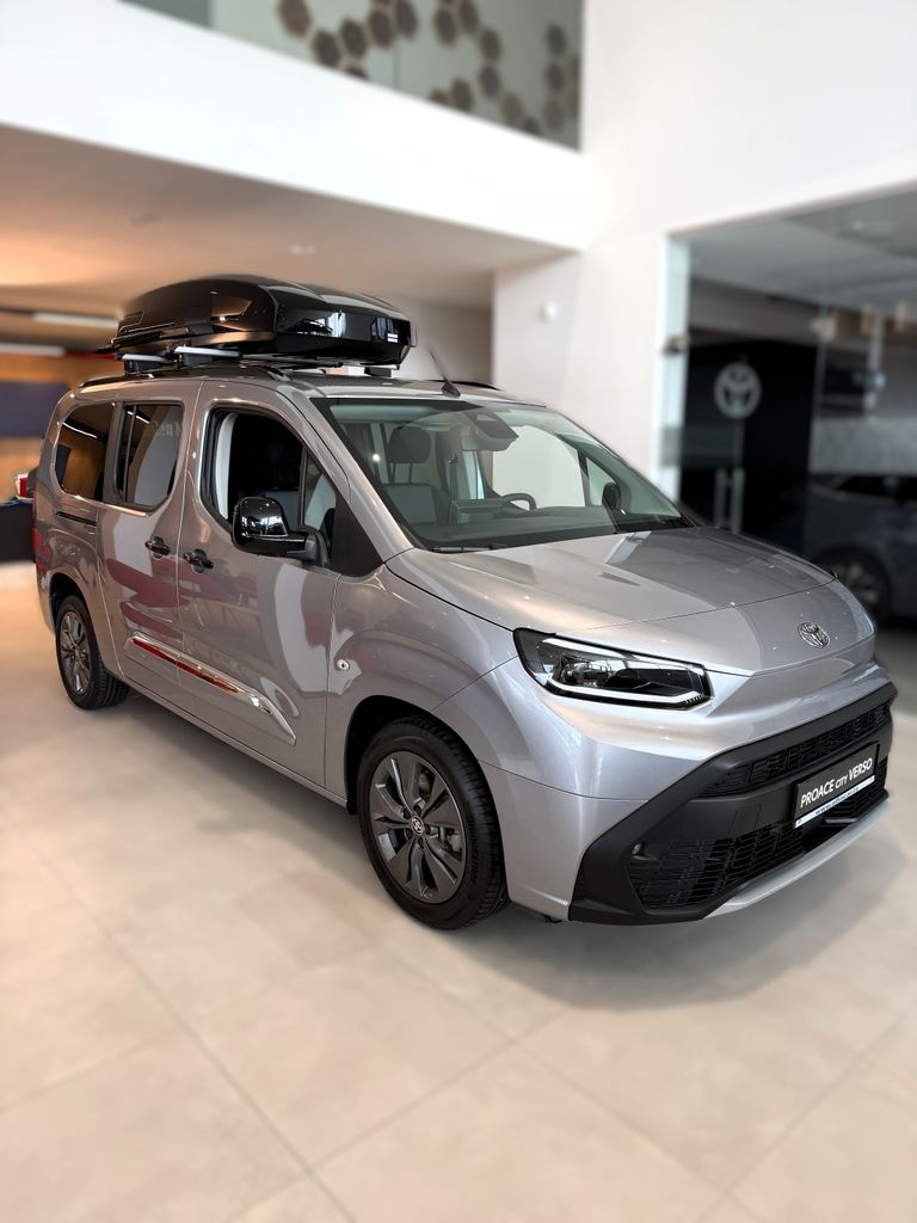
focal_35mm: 24
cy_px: 612
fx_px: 848
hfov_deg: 56.8
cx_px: 458
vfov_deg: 71.6
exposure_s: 1/121
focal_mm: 6.76
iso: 64
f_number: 1.78
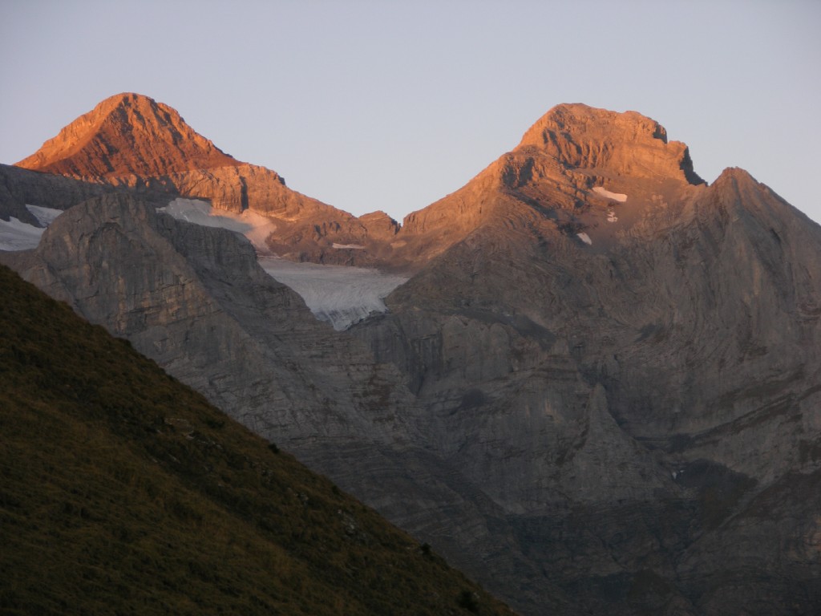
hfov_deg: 14.1
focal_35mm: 140
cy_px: 308
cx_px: 410
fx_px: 3320
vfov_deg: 10.6
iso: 50
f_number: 3.8
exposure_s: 1/61.2
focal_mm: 34.7
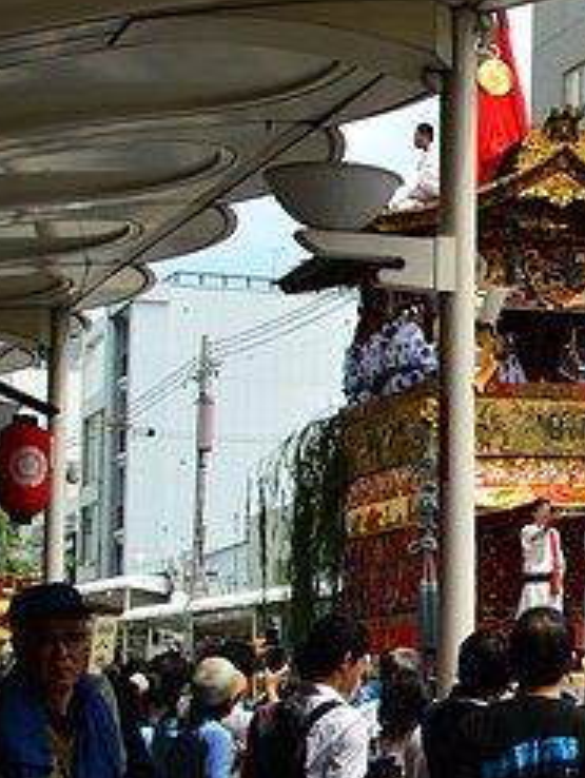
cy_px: 466
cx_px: 784
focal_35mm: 108
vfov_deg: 18.2
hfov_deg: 13.2
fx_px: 2429
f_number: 7.1
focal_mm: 20
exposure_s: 1/640
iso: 160
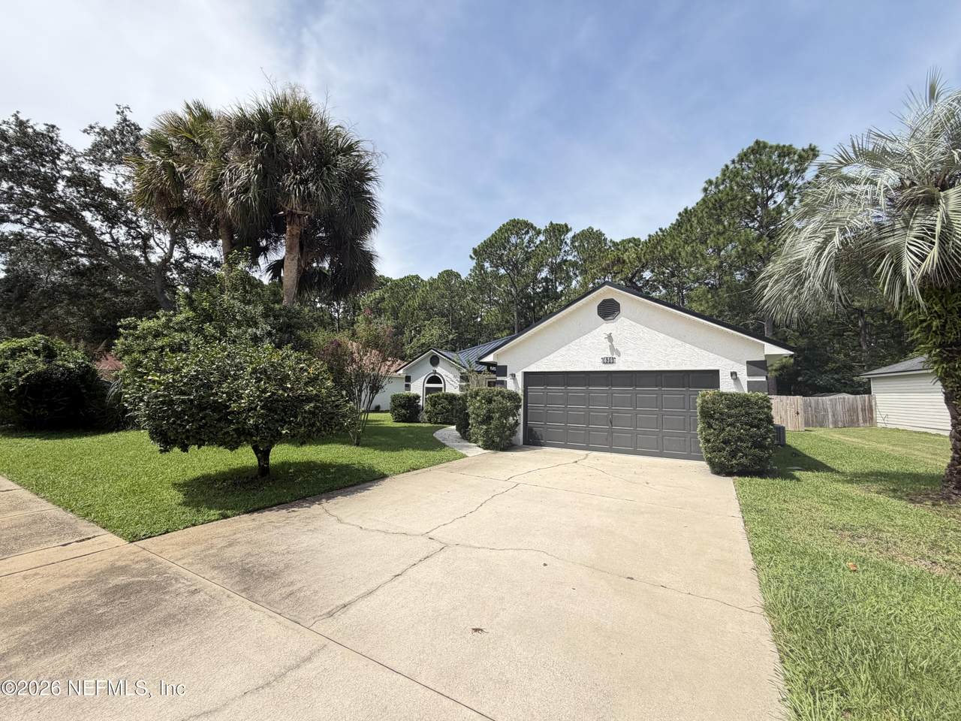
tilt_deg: +5.1
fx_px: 389
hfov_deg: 102.1
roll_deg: -1.9
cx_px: 480
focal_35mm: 14
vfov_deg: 85.7
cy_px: 360
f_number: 2.2
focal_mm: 2.22
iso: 40
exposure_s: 1/770
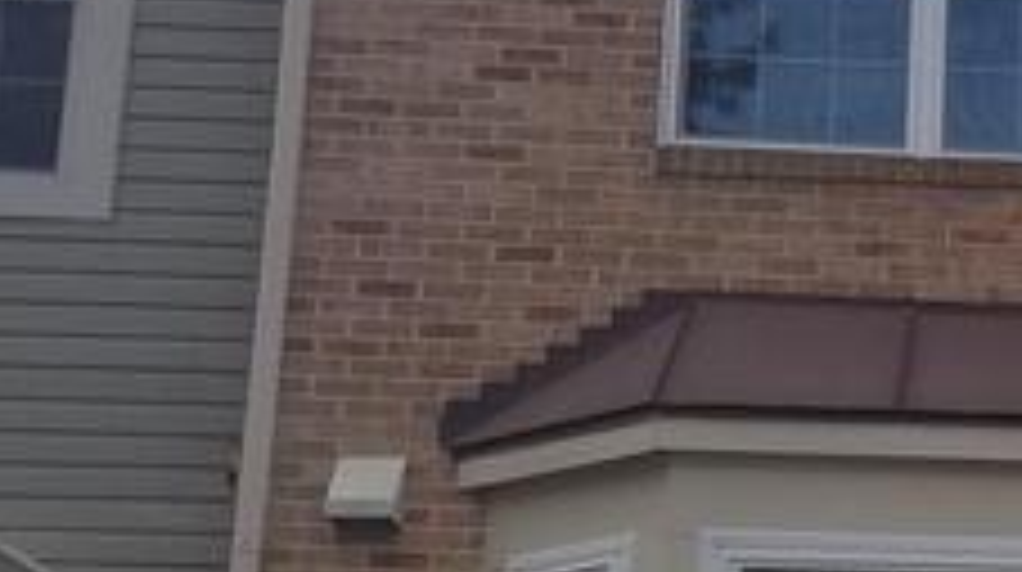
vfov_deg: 12.5
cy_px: 437
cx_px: 1252
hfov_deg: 20.7
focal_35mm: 96
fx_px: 2598
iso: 50
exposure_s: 1/1720
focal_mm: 4.2
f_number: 1.7
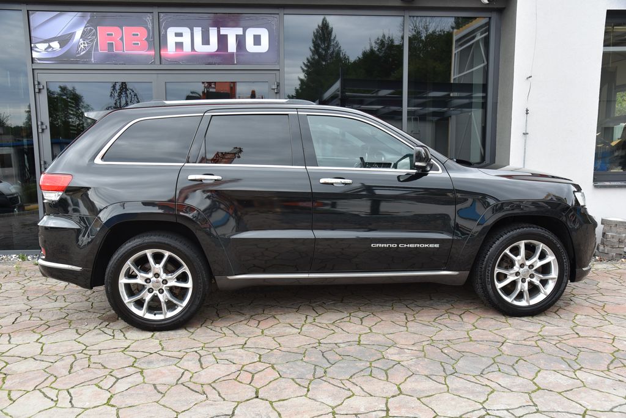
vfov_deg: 43.7
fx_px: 522
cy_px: 209
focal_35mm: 30
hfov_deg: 61.9
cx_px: 313
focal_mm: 30
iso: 500
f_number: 6.3
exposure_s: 1/160
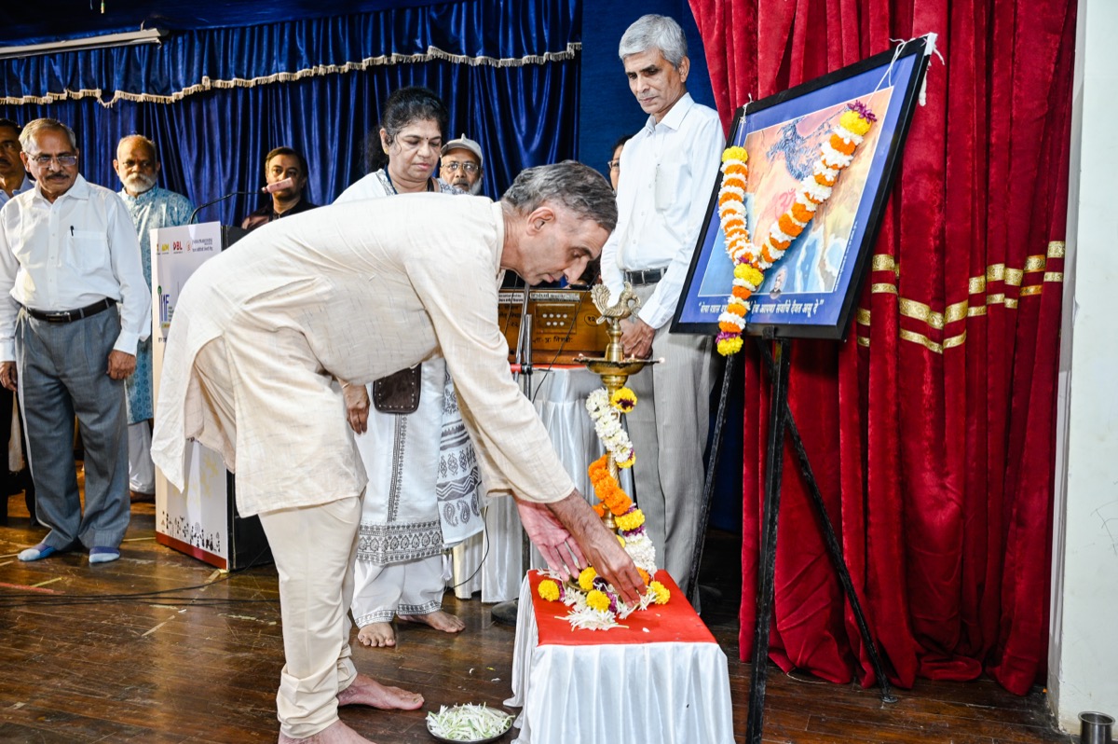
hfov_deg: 59.5
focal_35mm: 32
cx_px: 559
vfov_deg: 41.6
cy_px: 372
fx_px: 977
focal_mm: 31.5
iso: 1250
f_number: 4.5
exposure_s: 1/160
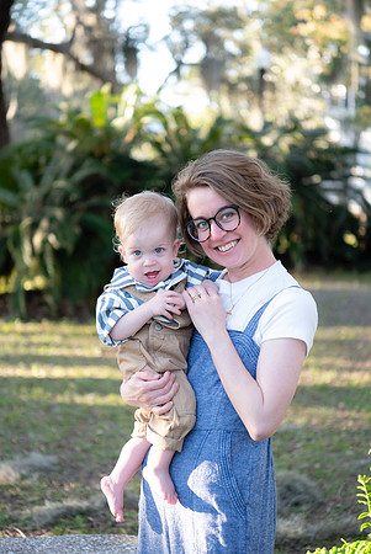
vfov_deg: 28.8
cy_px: 277
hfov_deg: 19.5
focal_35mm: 70
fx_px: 1080
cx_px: 186
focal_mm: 70
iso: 1250
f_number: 3.2
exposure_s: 1/500
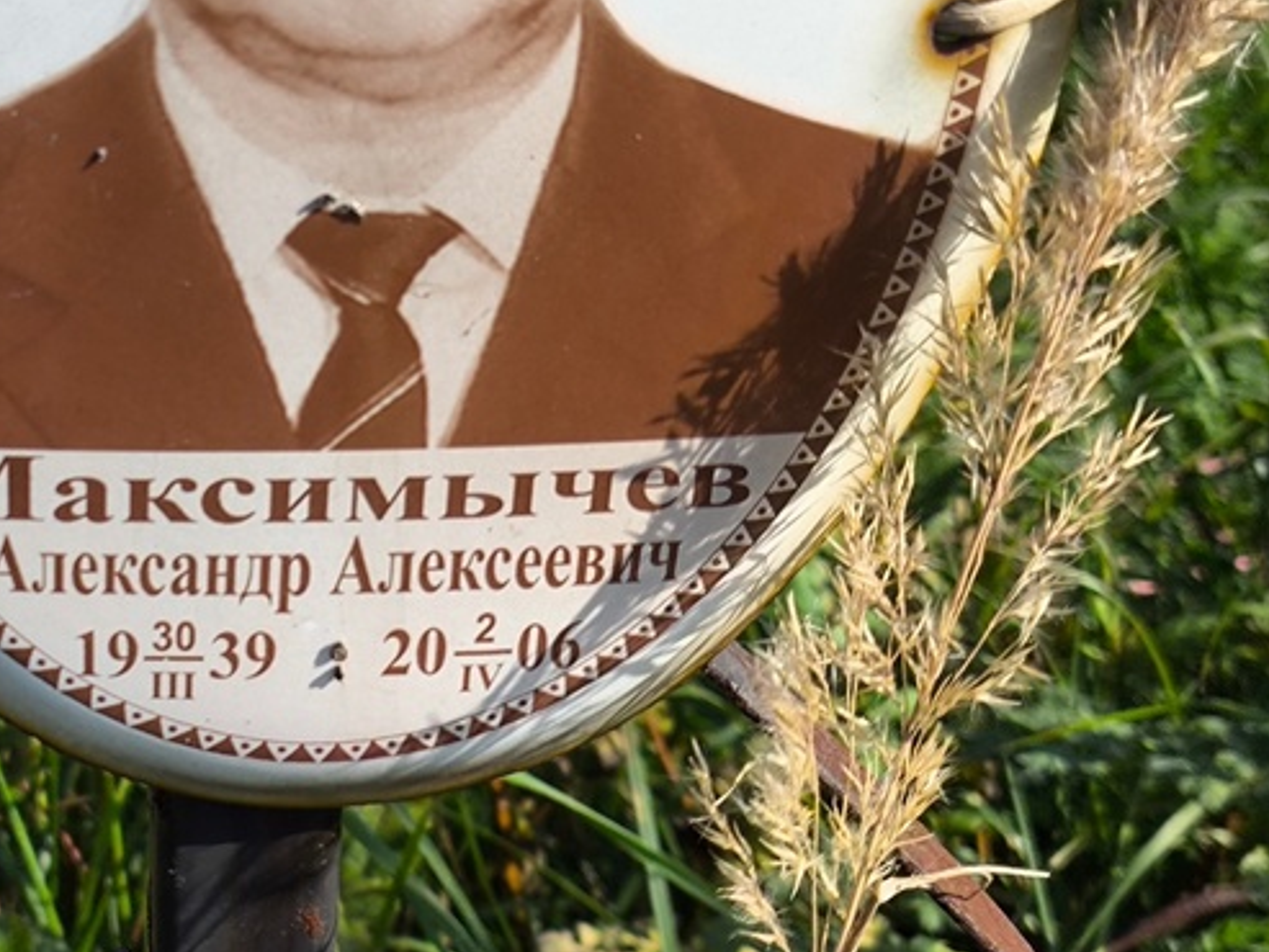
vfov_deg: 18.2
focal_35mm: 81
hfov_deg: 23.7
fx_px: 2970
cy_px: 535
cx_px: 246
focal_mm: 4.71
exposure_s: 1/1158
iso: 50
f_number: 1.7
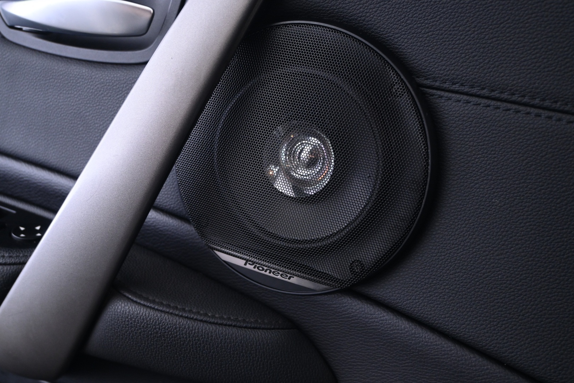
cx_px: 287
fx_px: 586
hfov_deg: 52.2
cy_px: 192
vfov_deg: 36.2
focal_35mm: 37
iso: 1000
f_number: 4.2
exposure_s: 1/6
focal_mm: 24.5
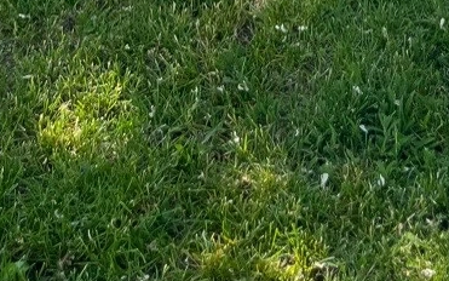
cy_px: -515
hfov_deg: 20.4
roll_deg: +0.4
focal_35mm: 99
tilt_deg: -14.0
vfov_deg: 10.3
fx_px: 1212
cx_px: 434
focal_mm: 5.1
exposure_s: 1/1580
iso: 50
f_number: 1.6
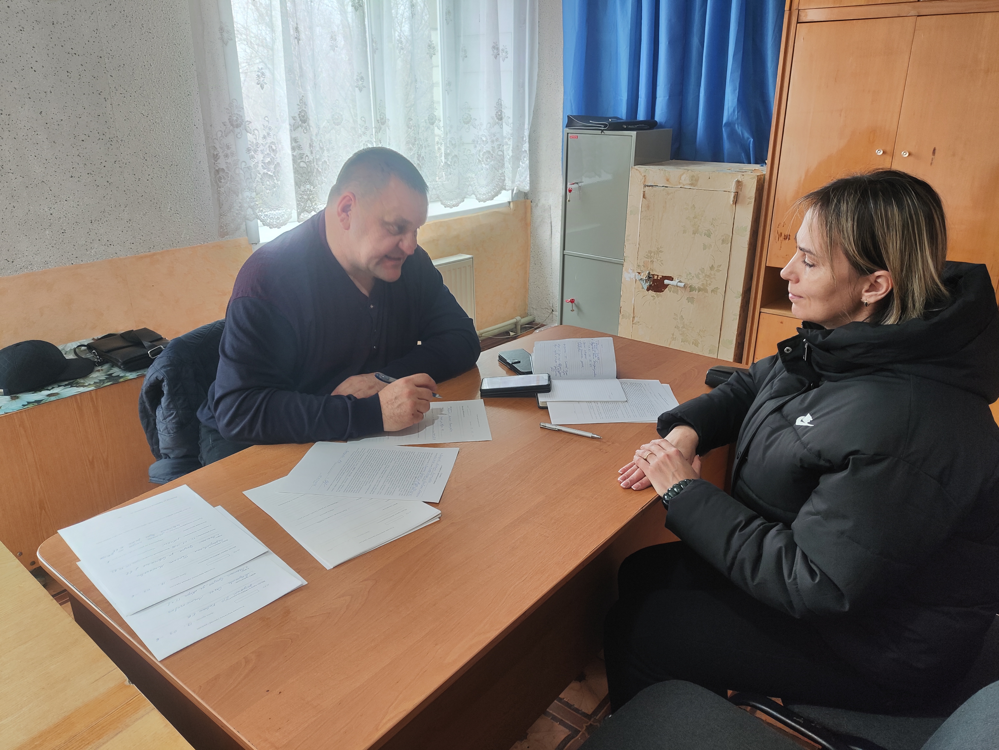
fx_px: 693
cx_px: 500
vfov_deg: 56.9
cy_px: 375
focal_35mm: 24
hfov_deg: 71.6
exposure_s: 1/30
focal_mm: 4.68
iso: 100
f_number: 1.8
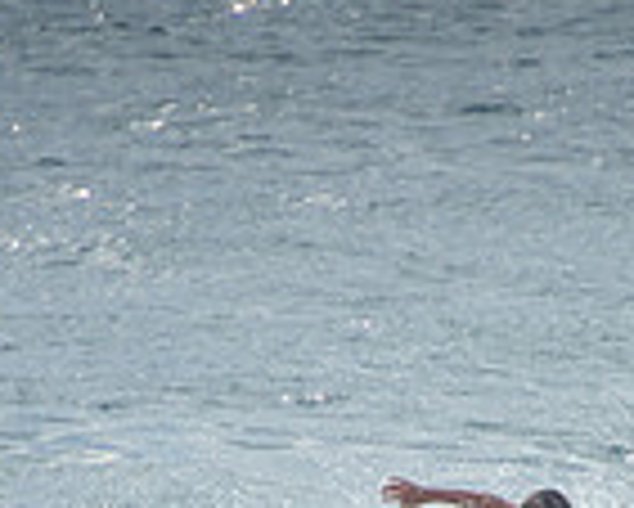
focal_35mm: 1888
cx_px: 565
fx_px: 35451
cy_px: 746
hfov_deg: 1.0
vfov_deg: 0.8
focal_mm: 400
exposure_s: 1/2000
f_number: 5.6
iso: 160
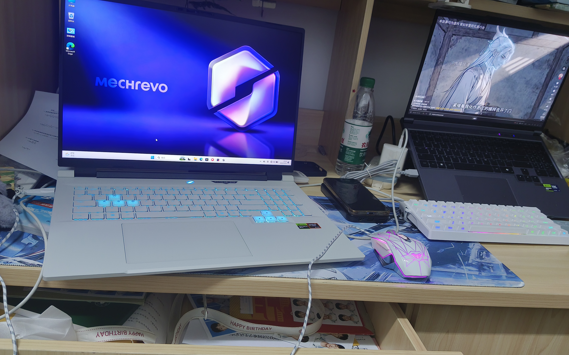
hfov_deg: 68.4
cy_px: 181
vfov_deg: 46.0
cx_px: 287
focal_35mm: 27
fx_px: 419
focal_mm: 4.84
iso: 1534
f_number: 1.79
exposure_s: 1/33.3
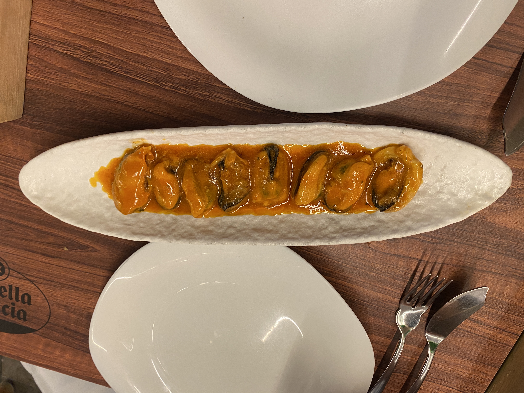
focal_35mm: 26
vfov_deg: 53.1
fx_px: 394
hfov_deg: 67.3
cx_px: 262
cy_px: 196
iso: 160
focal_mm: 4.25
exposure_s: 1/50
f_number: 1.8
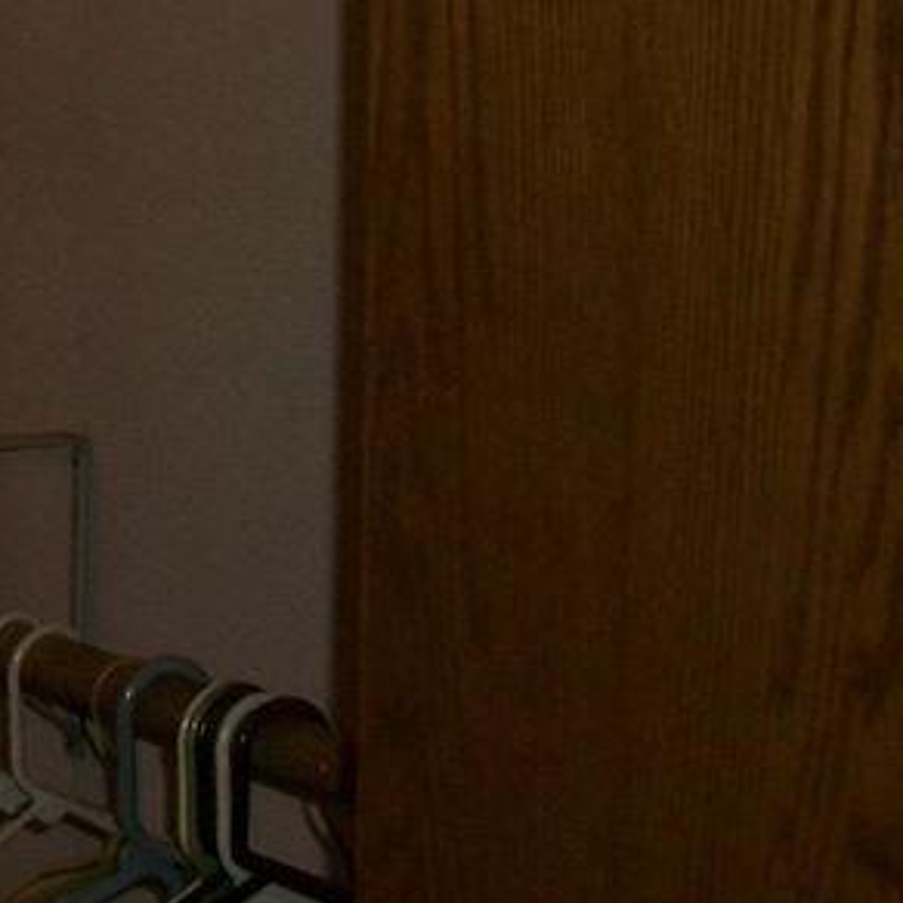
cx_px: -773
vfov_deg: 14.0
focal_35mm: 124
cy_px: 297
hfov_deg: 12.7
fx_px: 3660
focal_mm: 5.7
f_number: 2.9
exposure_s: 1/60
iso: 80
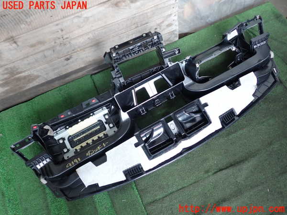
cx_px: 144
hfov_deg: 60.0
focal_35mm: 30
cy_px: 108
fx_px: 249
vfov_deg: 46.8
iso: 200
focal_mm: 5.4
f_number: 2.3
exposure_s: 1/60
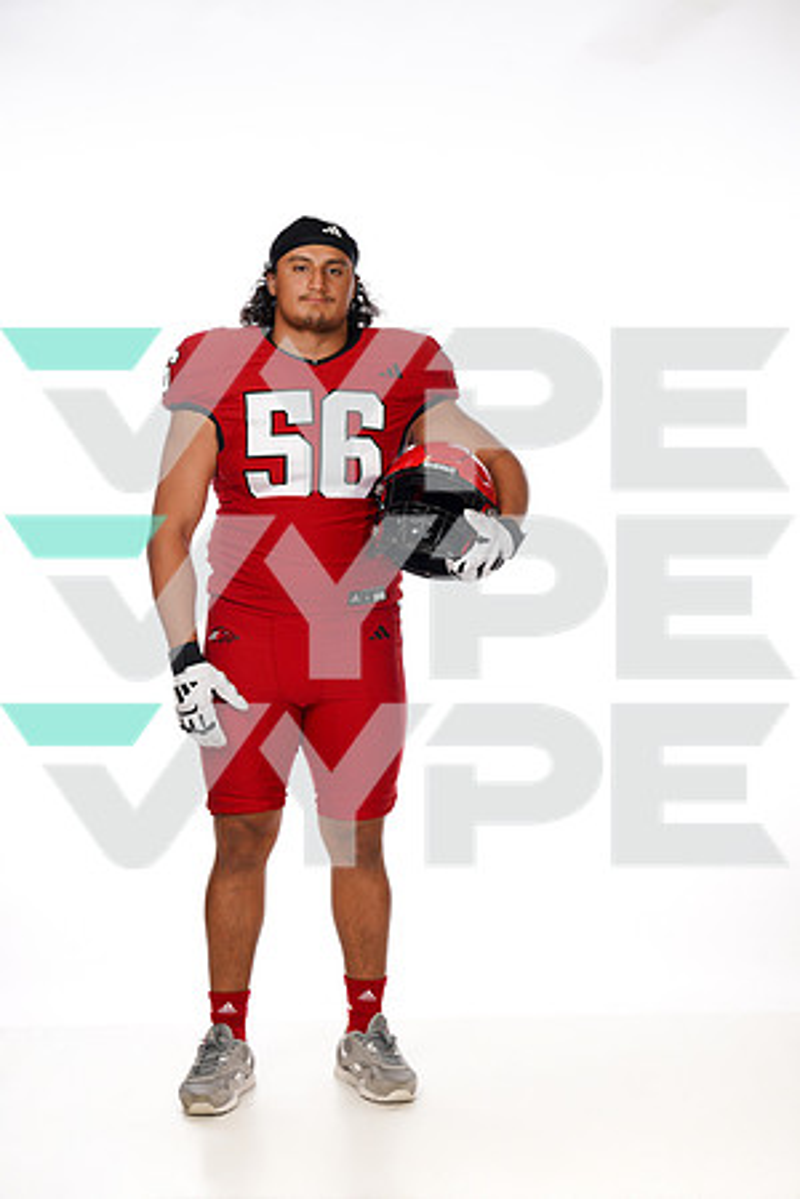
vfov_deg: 37.5
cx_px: 400
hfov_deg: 25.5
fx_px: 1767
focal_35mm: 53
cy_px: 600
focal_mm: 53
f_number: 8
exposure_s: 1/250
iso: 640
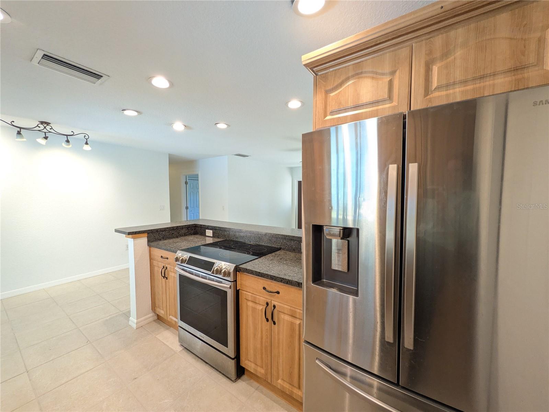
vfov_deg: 85.7
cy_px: 206
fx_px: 222
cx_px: 274
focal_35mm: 14
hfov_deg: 102.1
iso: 202
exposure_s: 1/60
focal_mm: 1.83
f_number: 2.2
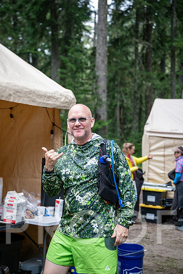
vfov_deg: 34.5
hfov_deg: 23.4
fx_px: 442
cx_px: 92
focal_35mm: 58
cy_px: 137
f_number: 3.5
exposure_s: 1/400
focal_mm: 58
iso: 1250
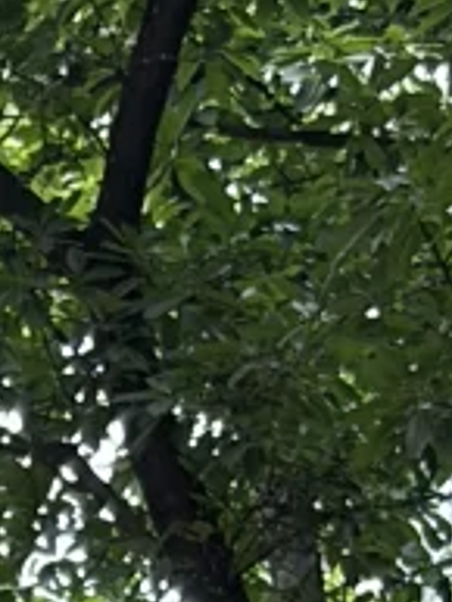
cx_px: -888
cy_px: 2196
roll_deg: -1.4
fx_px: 6730
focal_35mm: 387
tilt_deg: +3.8
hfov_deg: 3.7
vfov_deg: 4.7
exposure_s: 1/801
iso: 50
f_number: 1.6
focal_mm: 5.96
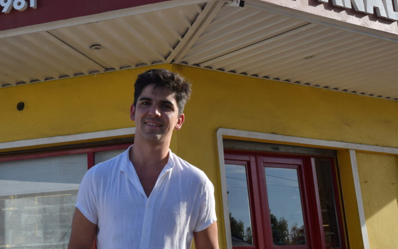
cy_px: 48
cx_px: 98
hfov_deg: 30.5
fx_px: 716
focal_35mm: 66
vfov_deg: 19.5
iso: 200
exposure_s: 1/320
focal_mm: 24
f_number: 9
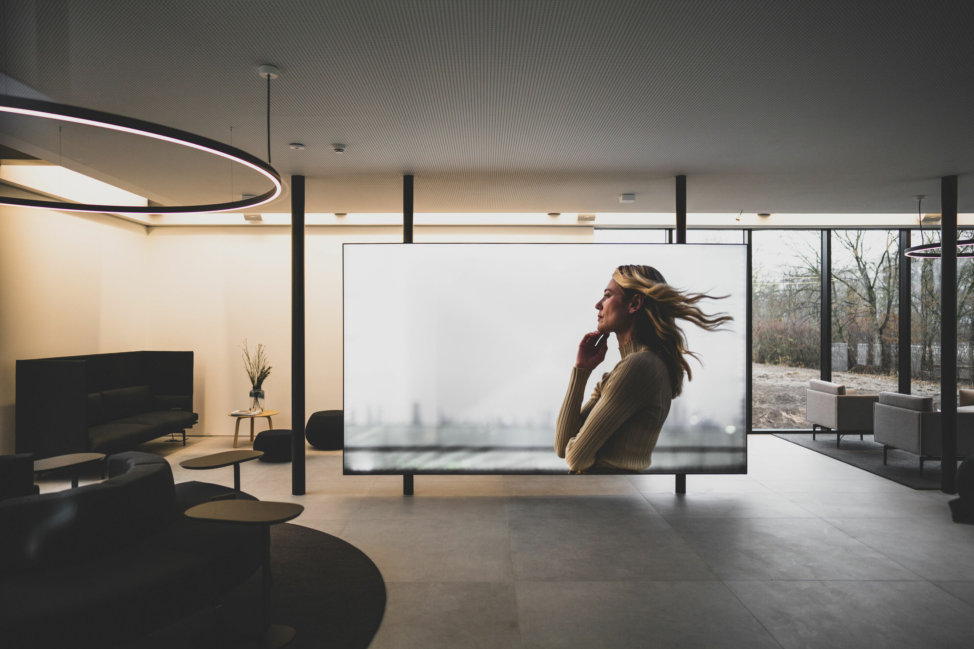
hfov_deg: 73.7
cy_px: 324
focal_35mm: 24
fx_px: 649
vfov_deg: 53.2
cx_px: 487
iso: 400
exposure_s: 1/500
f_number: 1.4
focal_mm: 24
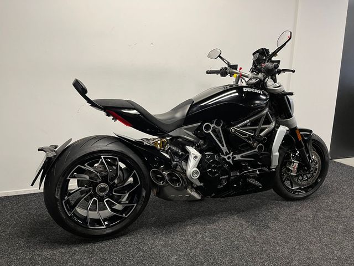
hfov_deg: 67.3
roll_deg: -0.6
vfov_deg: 53.1
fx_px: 266
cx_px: 177
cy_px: 133
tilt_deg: -12.4
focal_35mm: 26
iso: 100
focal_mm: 5.1
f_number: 1.6
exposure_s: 1/50
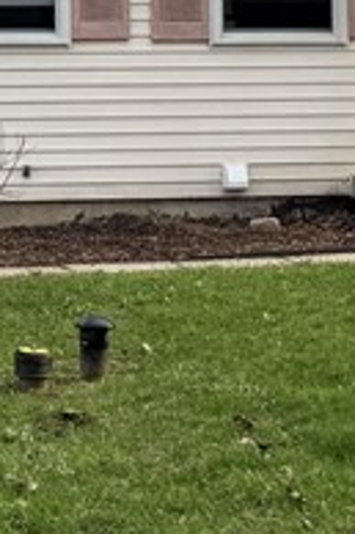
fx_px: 1956
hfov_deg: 10.4
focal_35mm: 132
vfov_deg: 15.1
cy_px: -56
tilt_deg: +4.6
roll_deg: +1.3
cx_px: 110
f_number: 1.78
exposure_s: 1/1949
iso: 80
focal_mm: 6.76
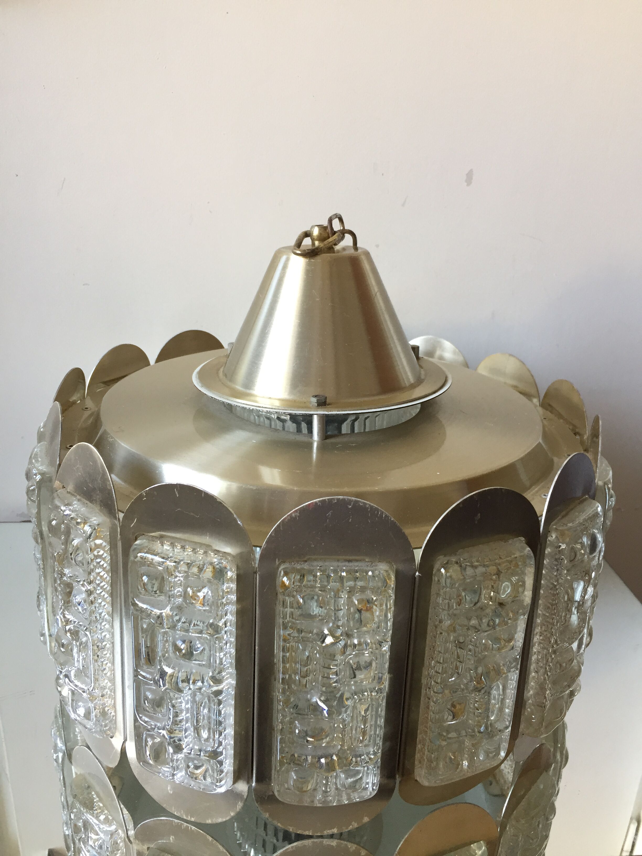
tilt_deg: -22.2
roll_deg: -1.6
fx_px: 717
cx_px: 321
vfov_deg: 61.7
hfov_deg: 48.2
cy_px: 428
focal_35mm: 29
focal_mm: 4.15
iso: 100
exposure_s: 1/33
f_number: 2.2
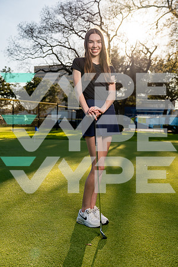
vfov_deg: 44.5
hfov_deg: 30.5
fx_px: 326
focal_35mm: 44
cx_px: 89
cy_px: 134
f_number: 4
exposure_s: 1/800
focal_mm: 44
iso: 100
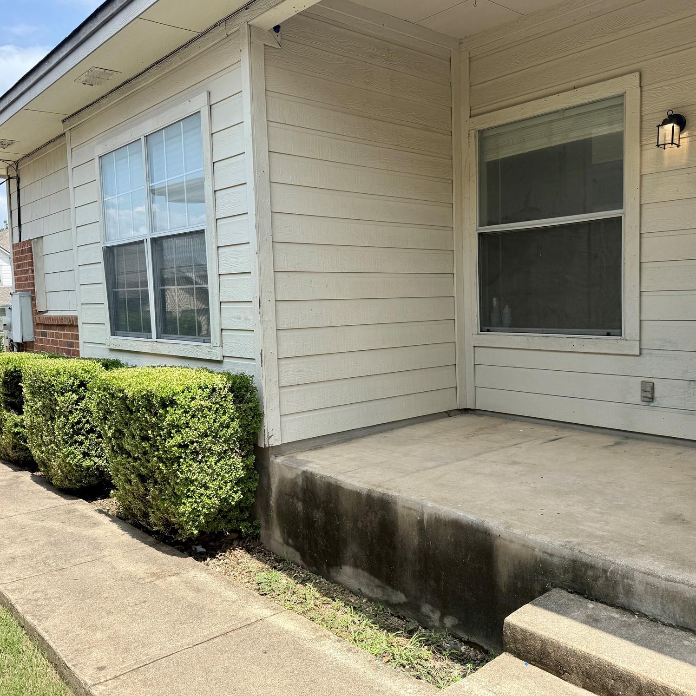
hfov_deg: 55.5
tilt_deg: -4.0
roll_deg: +1.4
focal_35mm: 29
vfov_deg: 55.6
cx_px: 389
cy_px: 341
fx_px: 660
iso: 80
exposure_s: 1/2232
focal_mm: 6.76
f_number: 1.78
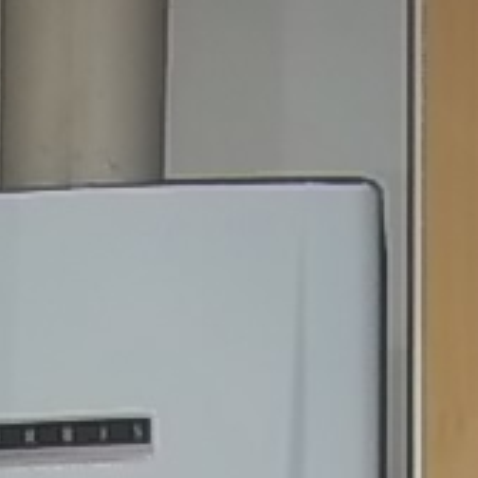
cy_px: 1807
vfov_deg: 6.2
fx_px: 3781
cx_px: 43
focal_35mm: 242
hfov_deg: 7.2
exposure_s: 1/30
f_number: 3.1
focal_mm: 6.5
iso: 80
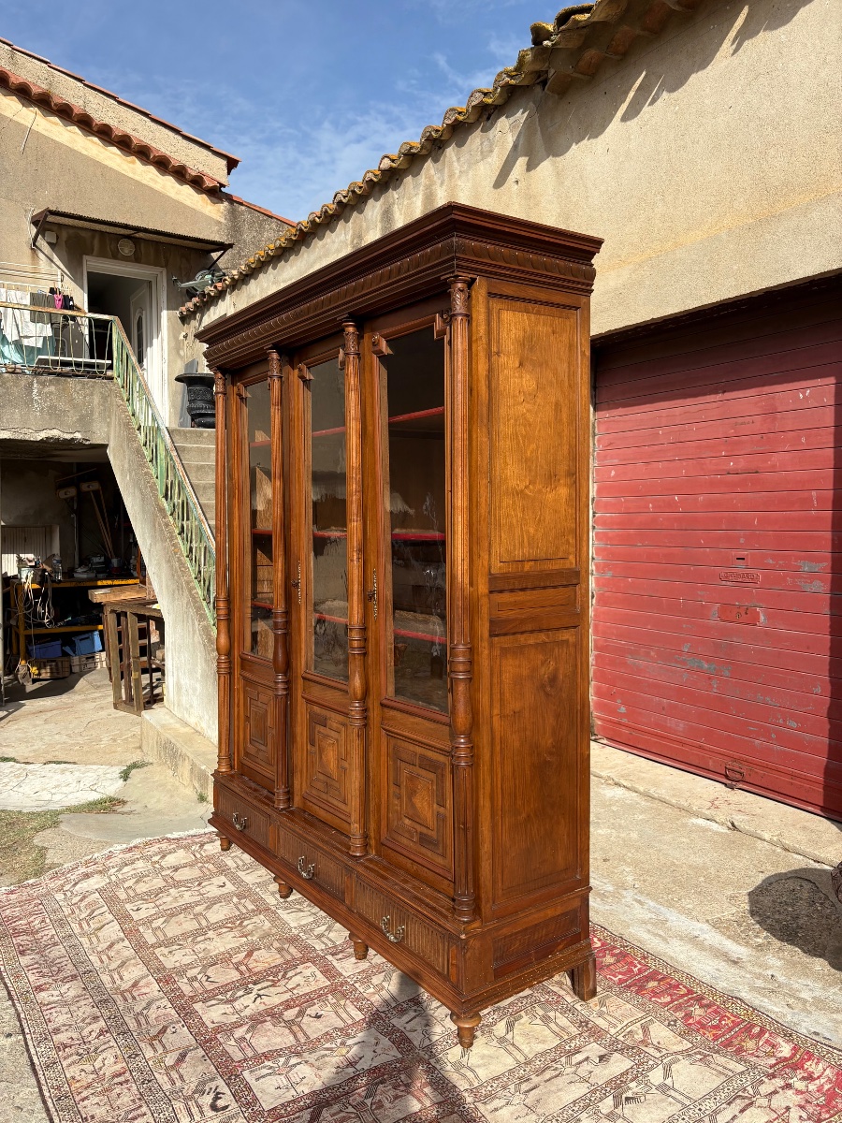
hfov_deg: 53.1
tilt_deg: -2.6
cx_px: 421
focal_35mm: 26
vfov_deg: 67.3
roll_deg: -1.1
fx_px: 843
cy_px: 562
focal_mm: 5.96
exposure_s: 1/3831
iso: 50
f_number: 1.6
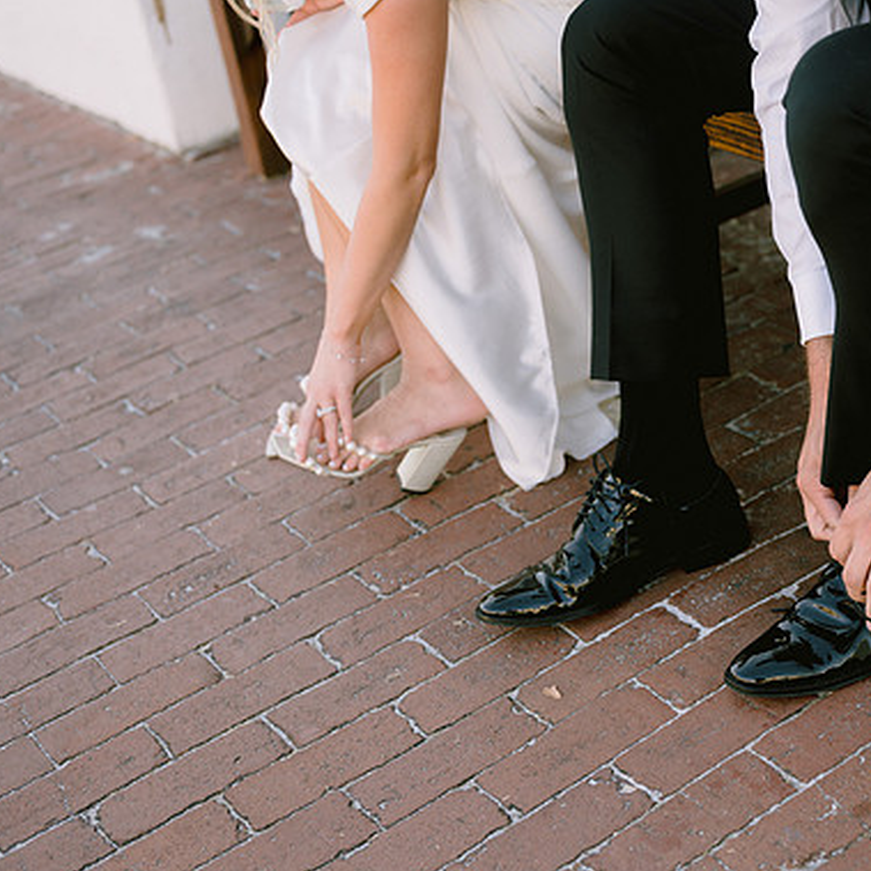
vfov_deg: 26.5
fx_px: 1850
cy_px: 440
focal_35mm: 65
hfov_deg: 26.2
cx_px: 653
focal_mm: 50
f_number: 2.8
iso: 200
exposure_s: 1/400
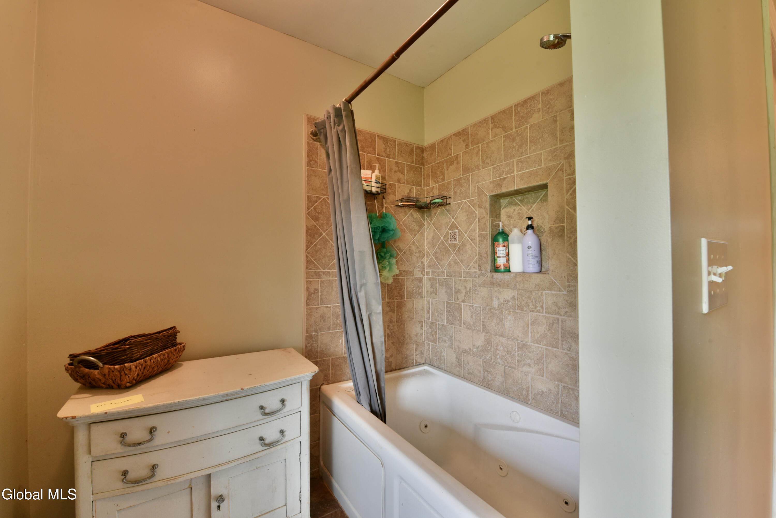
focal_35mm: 14
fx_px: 302
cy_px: 259
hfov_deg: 104.2
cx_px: 388
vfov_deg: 81.3
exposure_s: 1/20
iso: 800
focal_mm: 14
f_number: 11
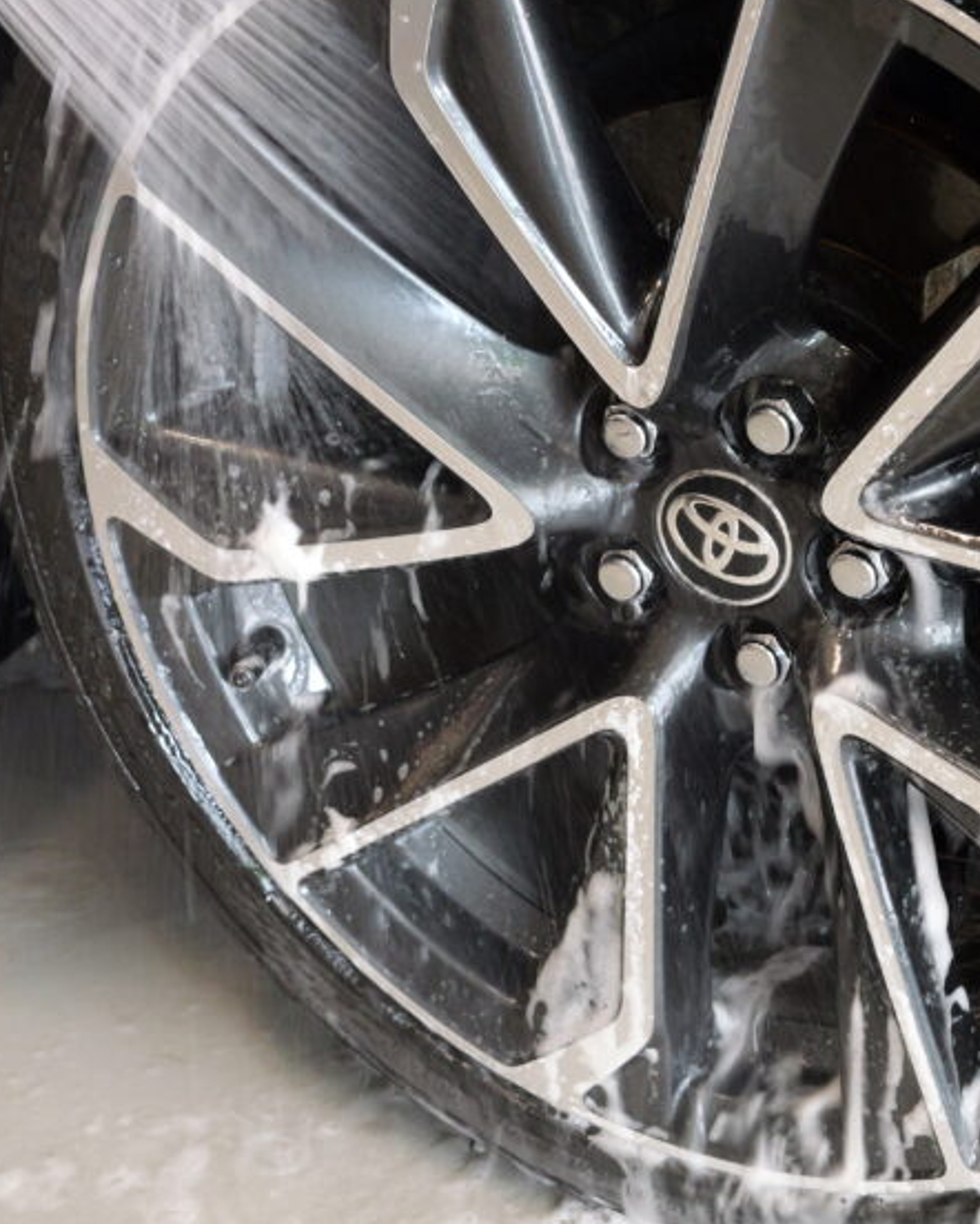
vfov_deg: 18.3
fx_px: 3805
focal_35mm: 105
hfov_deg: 14.6
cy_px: 502
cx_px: 749
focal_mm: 29
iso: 1000
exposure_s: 1/60
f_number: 3.7
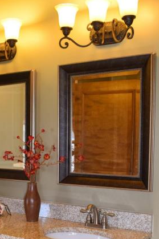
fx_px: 365
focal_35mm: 55
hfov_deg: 23.9
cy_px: 172
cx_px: 17
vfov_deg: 35.6
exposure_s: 1/80
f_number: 4.5
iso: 800
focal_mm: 20
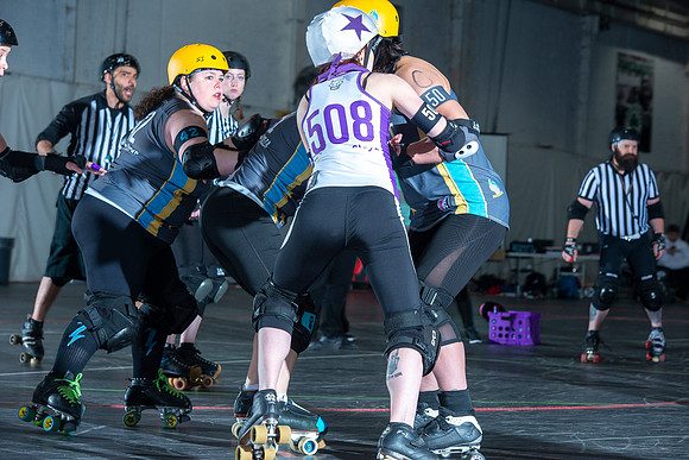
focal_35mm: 122
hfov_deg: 16.8
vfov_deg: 11.2
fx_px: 2335
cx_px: 344
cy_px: 230
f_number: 8
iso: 800
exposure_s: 1/160
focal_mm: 122
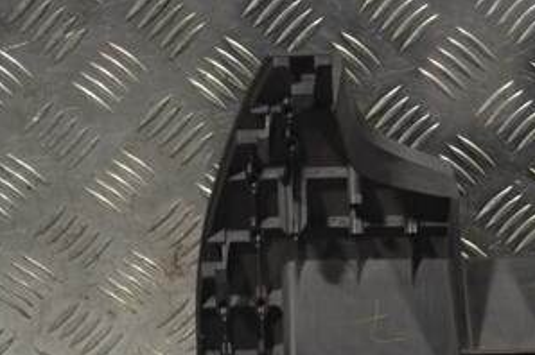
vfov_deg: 10.2
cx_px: 463
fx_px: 1974
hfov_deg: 15.3
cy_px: 299
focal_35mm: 133
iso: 400
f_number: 5.3
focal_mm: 44
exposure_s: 1/100
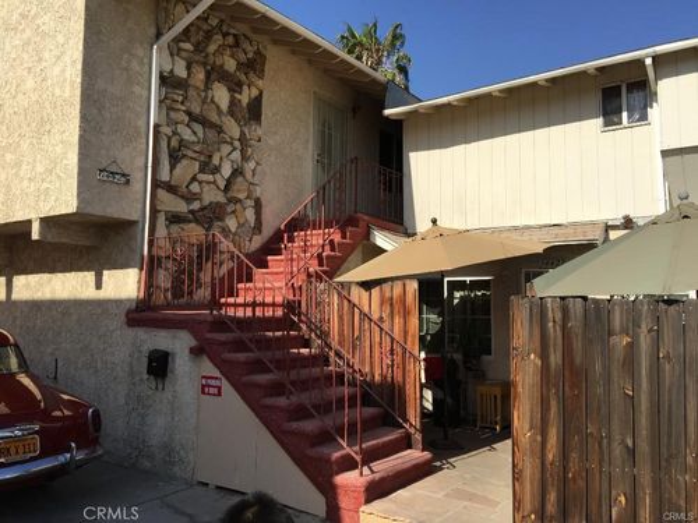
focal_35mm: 29
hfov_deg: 61.7
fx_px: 585
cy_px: 262
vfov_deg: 48.2
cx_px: 349
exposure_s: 1/2083
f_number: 2.2
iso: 32
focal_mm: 4.15
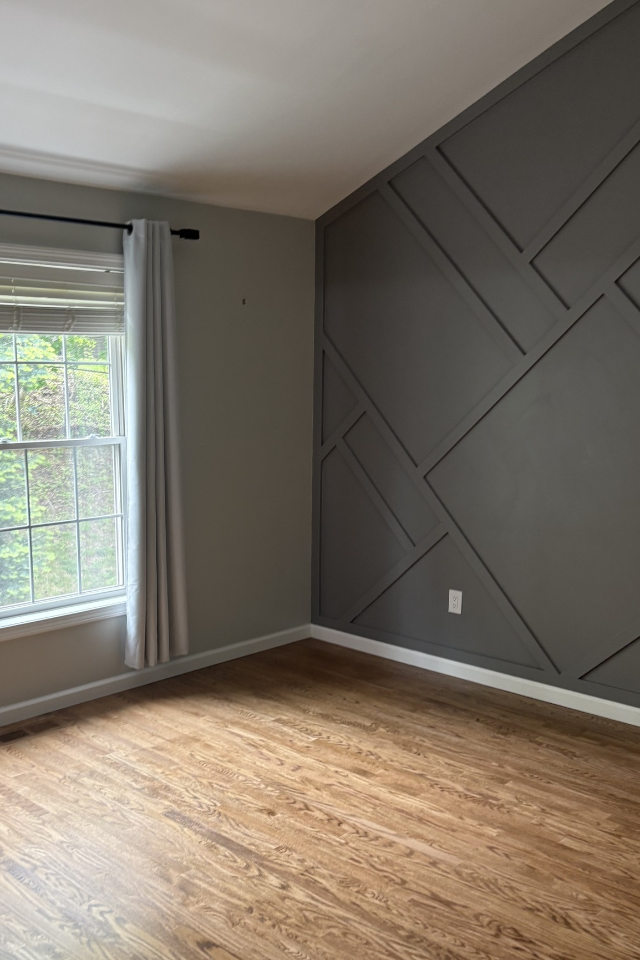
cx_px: 257
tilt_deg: -10.0
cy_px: 545
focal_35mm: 36
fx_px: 960
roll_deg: +0.2
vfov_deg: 53.0
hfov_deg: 36.7
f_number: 1.6
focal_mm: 5.96
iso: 80
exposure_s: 1/60
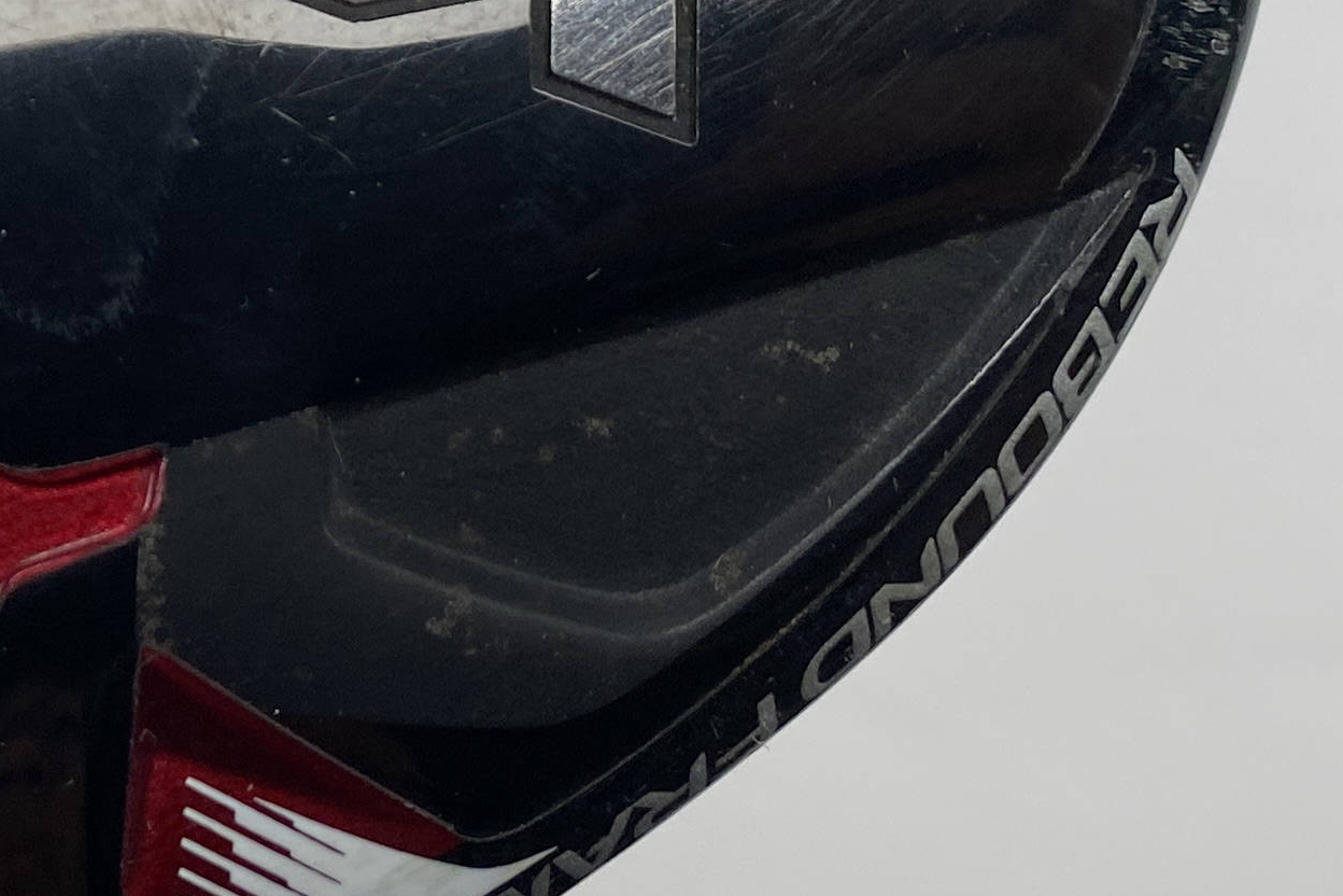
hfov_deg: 22.5
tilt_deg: -85.0
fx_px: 3133
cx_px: -225
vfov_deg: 15.8
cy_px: -98
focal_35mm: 84
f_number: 1.8
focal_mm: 4.25
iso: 32
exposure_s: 1/367
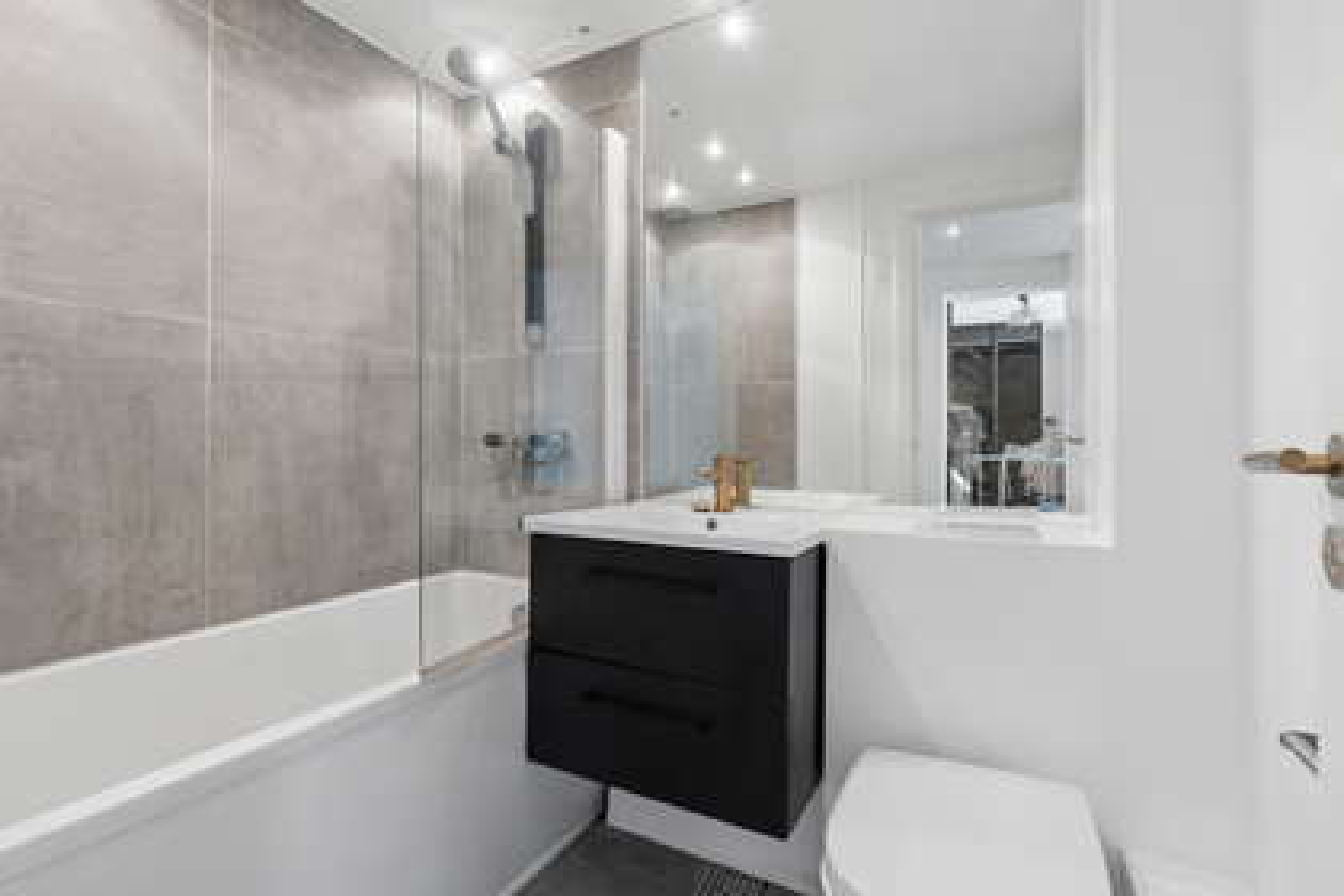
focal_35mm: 18
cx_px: 672
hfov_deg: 90.0
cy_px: 448
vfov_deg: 67.4
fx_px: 672
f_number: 8
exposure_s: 1/2
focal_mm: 12
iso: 200
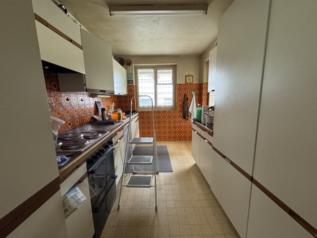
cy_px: 119
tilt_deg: -8.5
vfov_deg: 85.7
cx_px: 158
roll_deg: +1.4
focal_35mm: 14
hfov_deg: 102.1
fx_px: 128
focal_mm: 2.22
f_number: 2.2
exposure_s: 1/99
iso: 320
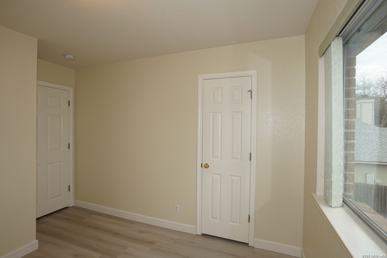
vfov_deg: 73.7
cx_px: 194
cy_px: 129
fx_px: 172
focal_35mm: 16
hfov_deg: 96.7
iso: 200
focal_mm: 11
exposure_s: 1/160
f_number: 4
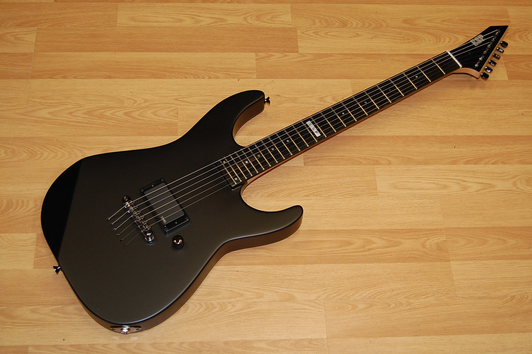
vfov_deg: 25.7
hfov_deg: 37.9
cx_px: 266
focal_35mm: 52
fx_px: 775
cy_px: 177
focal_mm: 35
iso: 400
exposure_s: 1/60
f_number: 4.8
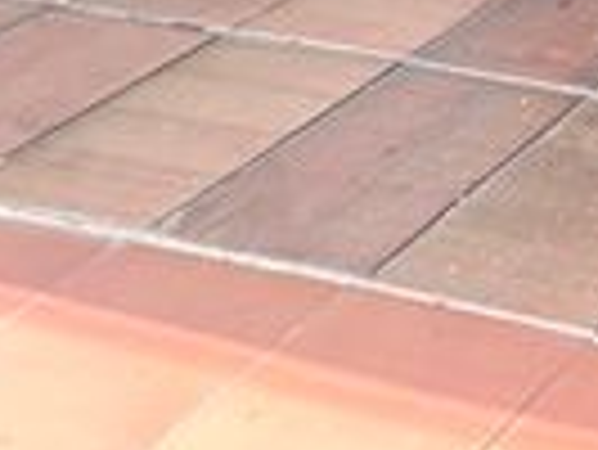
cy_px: -648
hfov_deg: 15.5
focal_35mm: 70
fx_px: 1210
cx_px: 1410
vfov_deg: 14.0
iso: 40
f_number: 2.2
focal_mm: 2.22
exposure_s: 1/104
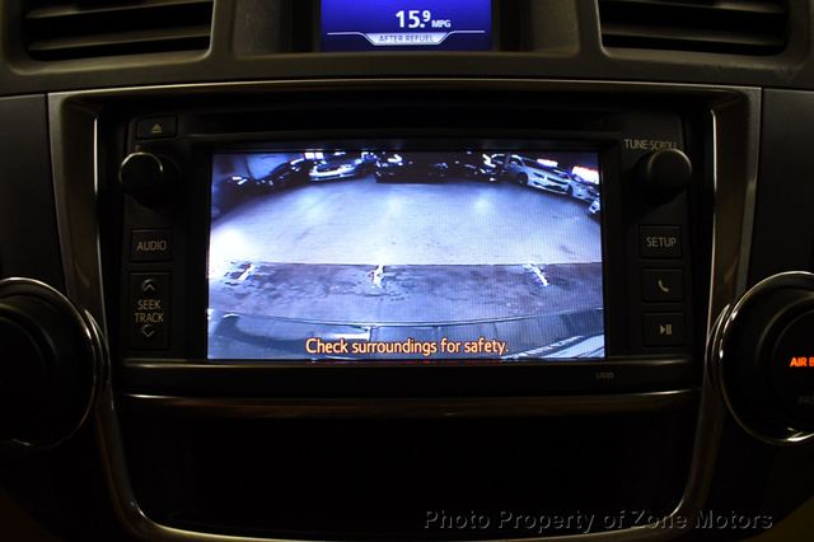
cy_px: 271
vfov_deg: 47.9
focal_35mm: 27
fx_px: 610
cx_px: 407
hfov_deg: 67.4
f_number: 3.5
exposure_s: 1/125
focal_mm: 18
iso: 1800
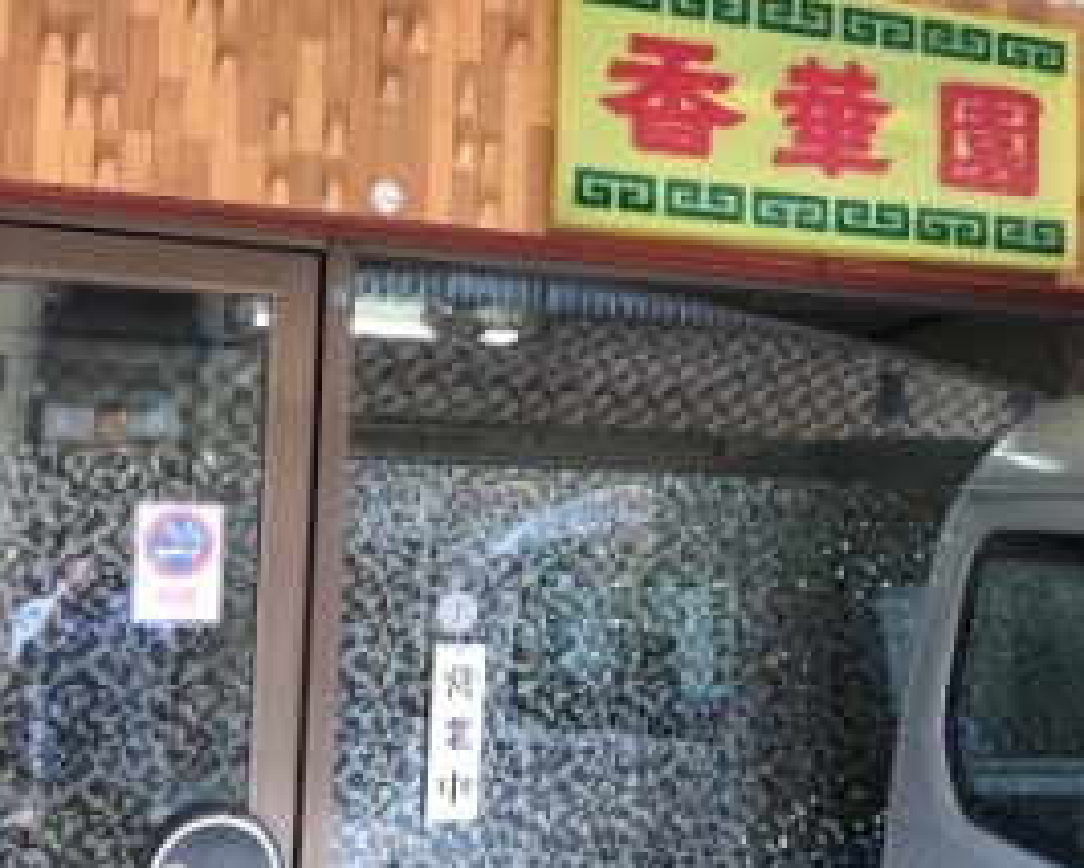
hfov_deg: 40.2
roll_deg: +0.0
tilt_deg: +5.8
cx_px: 648
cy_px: 456
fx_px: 1476
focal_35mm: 46
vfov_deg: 32.8
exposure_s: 1/120
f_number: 1.8
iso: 40
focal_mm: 3.99
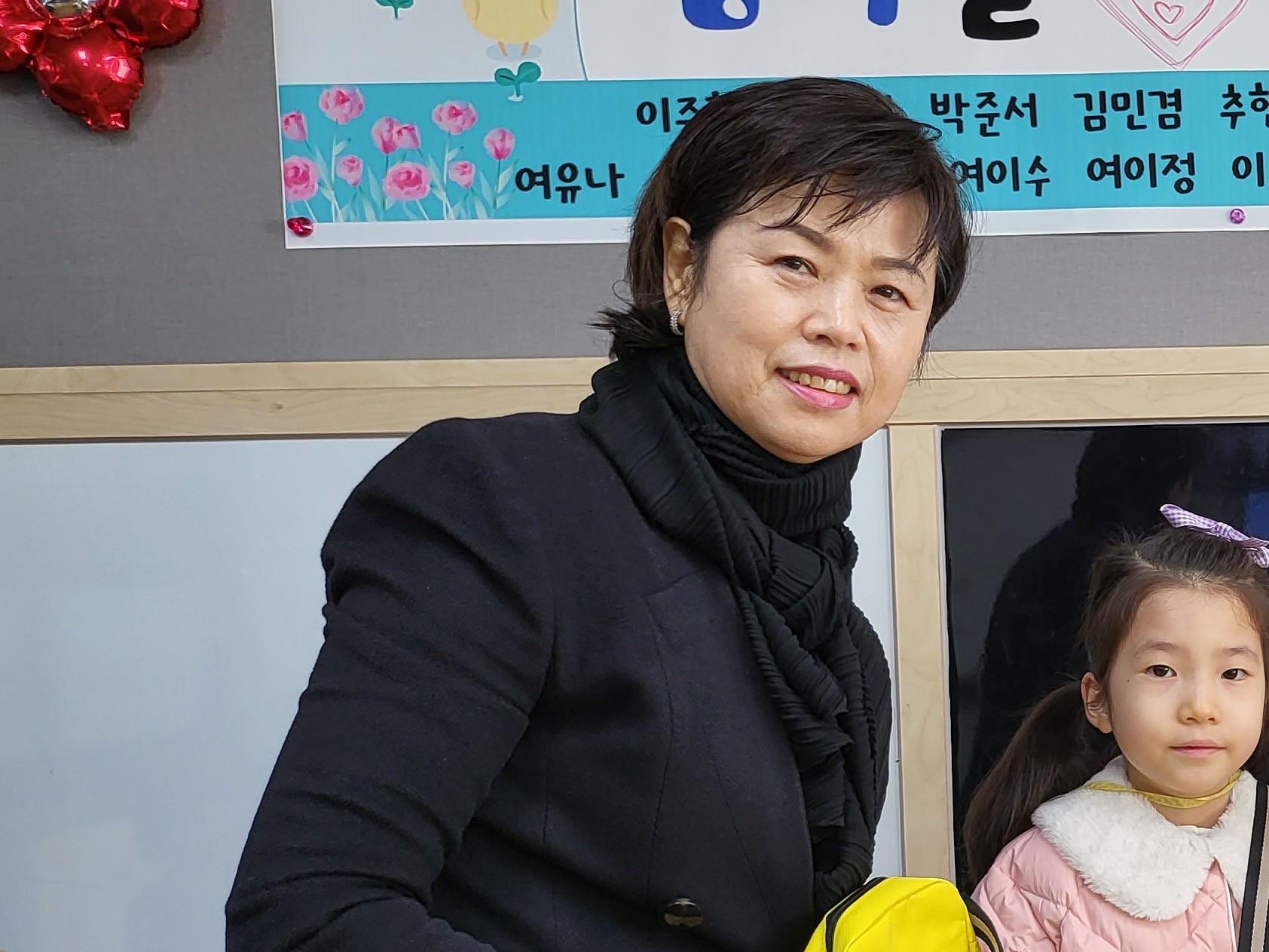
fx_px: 2090
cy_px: 657
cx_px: 1423
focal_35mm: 57
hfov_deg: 30.0
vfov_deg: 25.5
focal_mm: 5
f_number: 1.8
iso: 80
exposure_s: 1/120
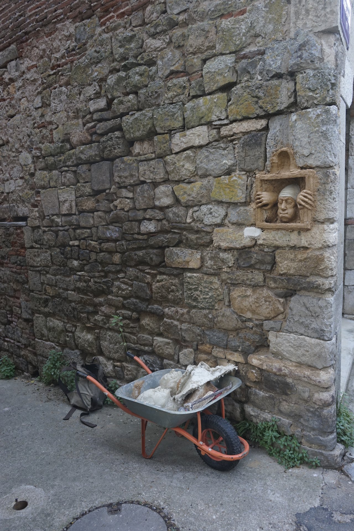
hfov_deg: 46.4
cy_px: 266
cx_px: 177
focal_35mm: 28
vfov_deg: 65.5
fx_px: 413
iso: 1000
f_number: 4
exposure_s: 1/160
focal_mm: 28
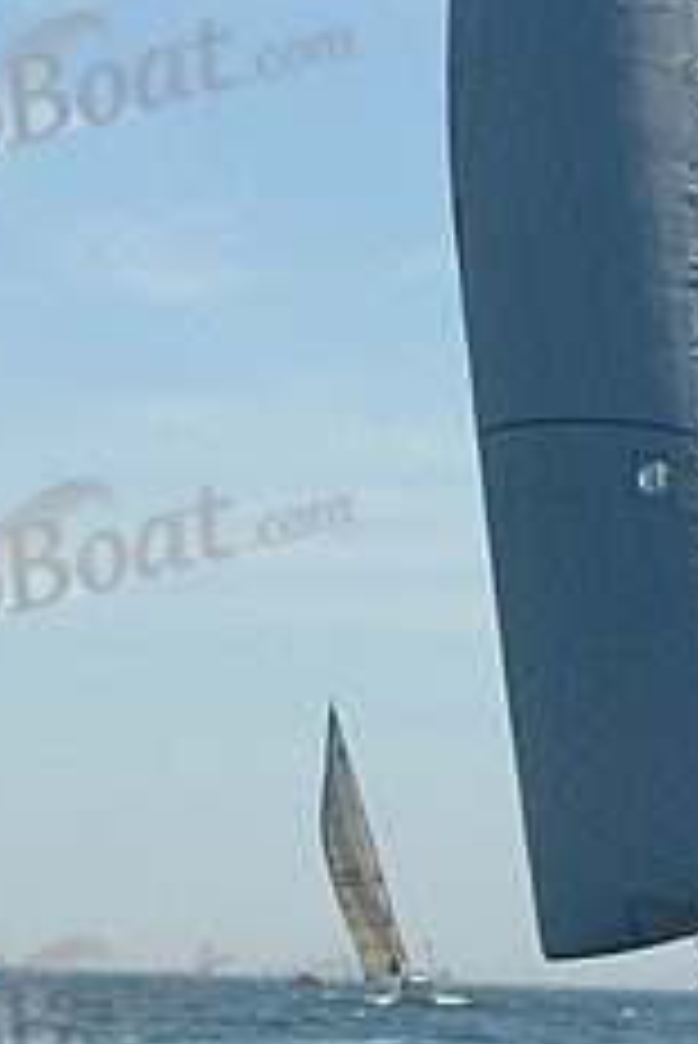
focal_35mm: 175
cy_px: 279
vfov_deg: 11.7
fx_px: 5082
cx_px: 588
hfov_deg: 7.8
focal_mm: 70
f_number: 9
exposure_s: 1/1000
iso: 320
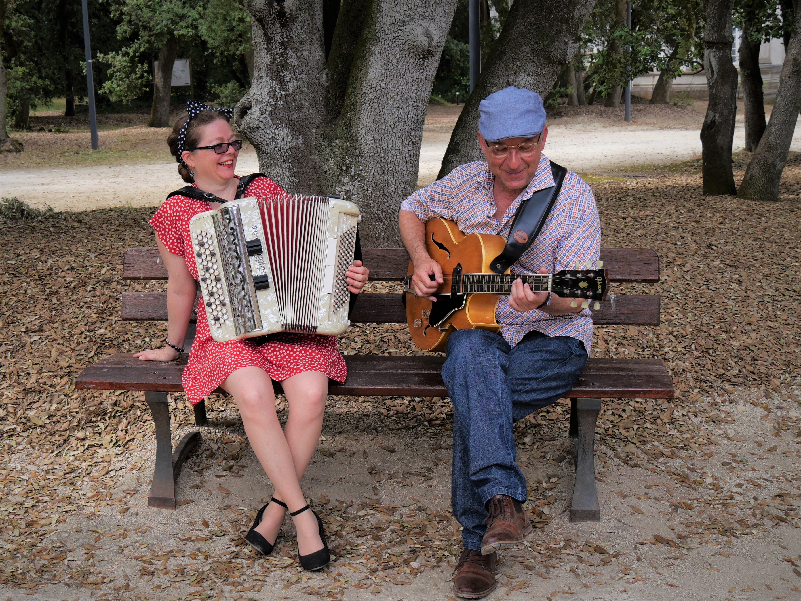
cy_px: 300
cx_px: 400
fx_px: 972
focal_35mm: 42
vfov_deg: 34.4
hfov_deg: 44.8
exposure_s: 1/200
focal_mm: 21
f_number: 5
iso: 200
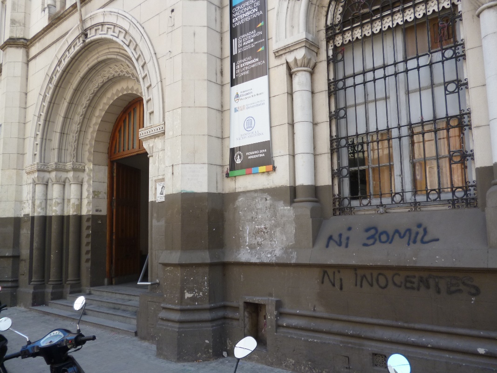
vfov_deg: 49.7
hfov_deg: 63.4
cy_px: 186
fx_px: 402
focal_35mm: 28
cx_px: 248
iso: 100
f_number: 3.1
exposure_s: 1/160
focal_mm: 5
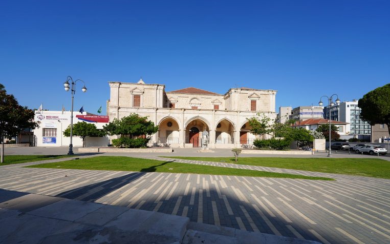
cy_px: 135
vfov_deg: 74.5
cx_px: 196
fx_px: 159
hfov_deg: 101.5
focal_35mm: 15
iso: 100
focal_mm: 14
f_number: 8
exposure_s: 1/400
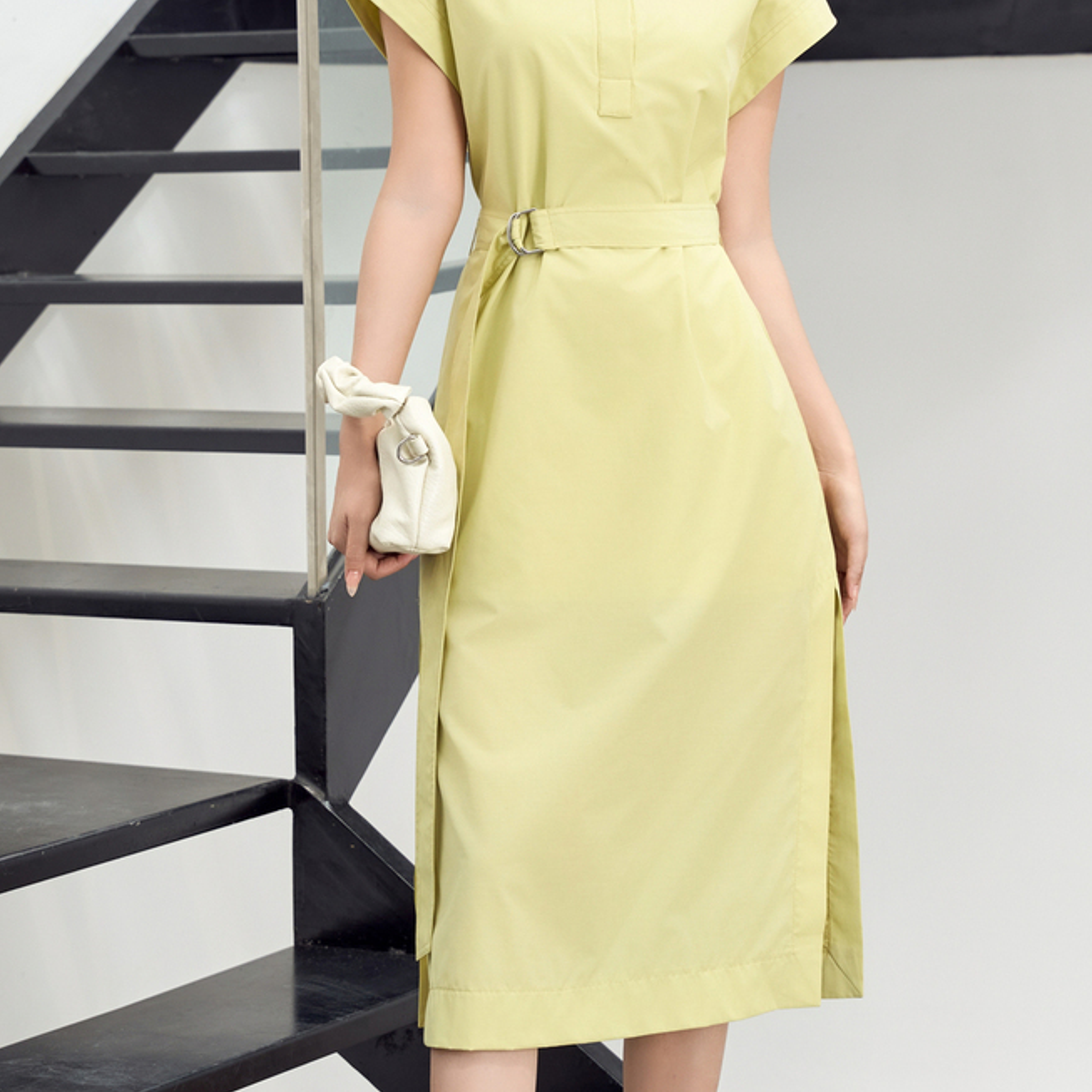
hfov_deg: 17.8
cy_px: 402
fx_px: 3490
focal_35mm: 98
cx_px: 536
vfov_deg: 17.8
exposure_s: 1/160
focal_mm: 50.4
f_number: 4
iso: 320
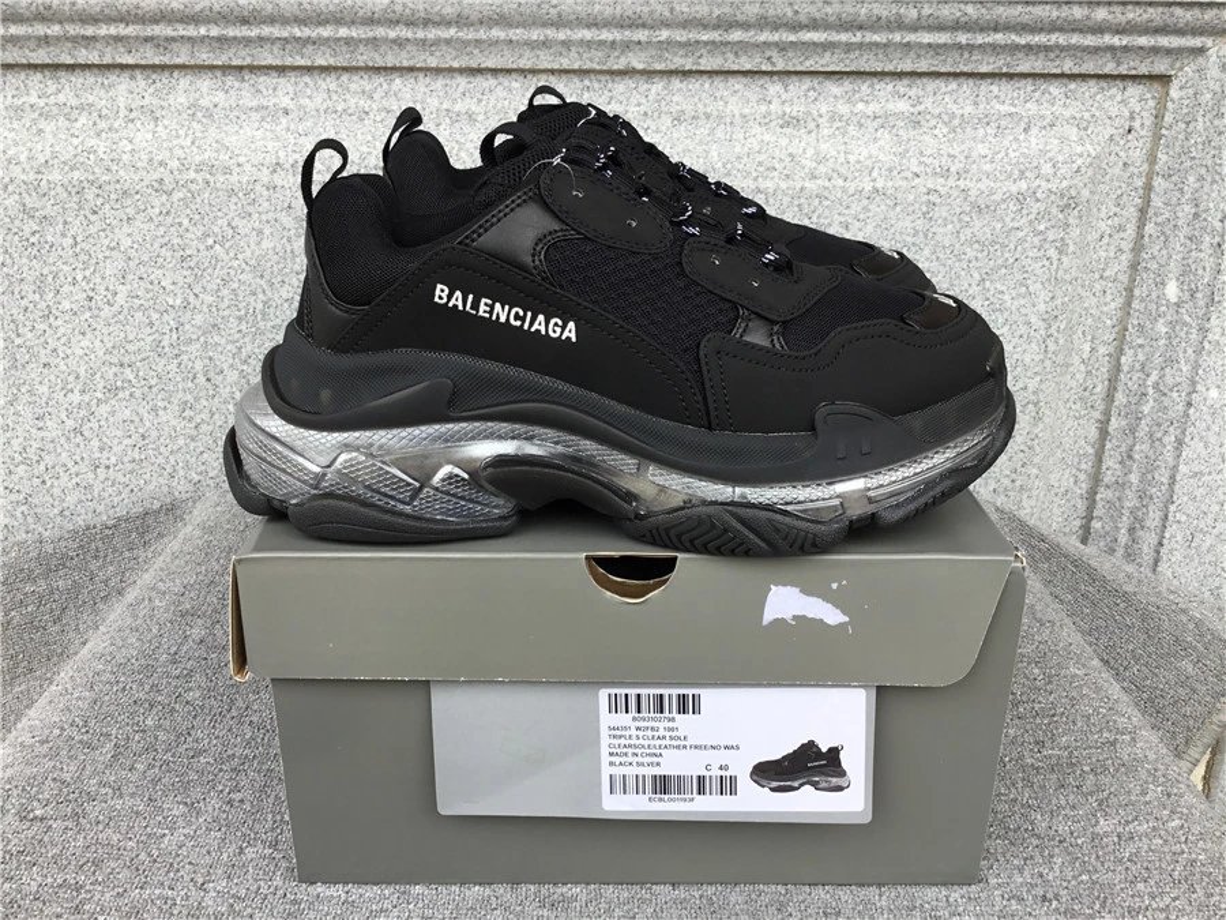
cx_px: 613
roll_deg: -0.8
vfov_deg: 45.4
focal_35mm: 31
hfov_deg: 58.4
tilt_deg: -23.1
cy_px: 460
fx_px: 1098
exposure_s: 1/213
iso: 25
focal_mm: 3.3
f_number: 2.4
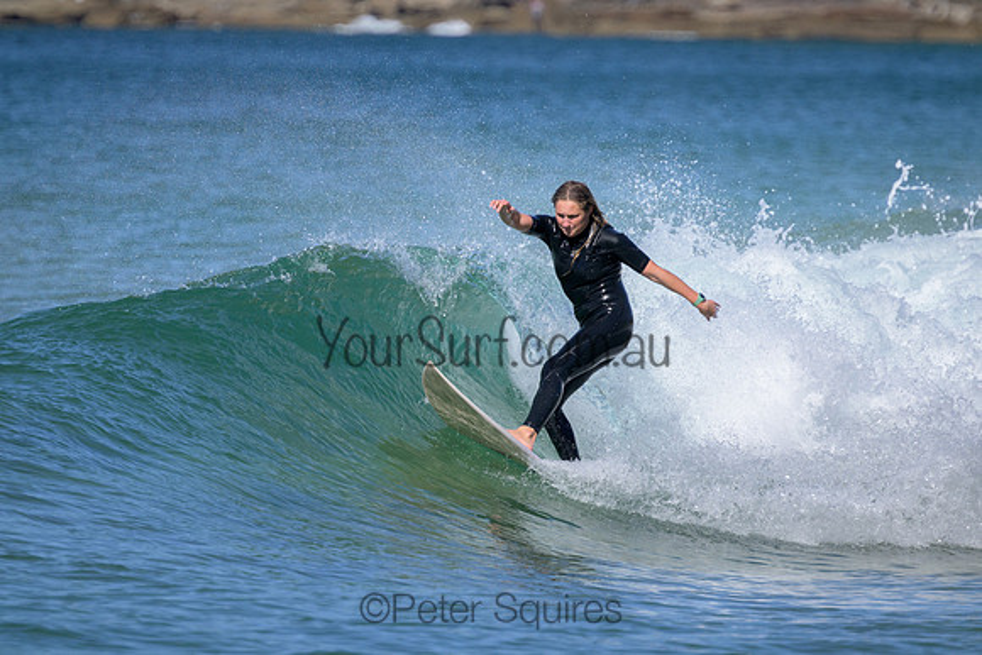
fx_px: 19644
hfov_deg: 2.9
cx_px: 491
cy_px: 328
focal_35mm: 720
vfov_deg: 1.9
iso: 800
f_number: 11
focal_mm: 720
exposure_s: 1/2000
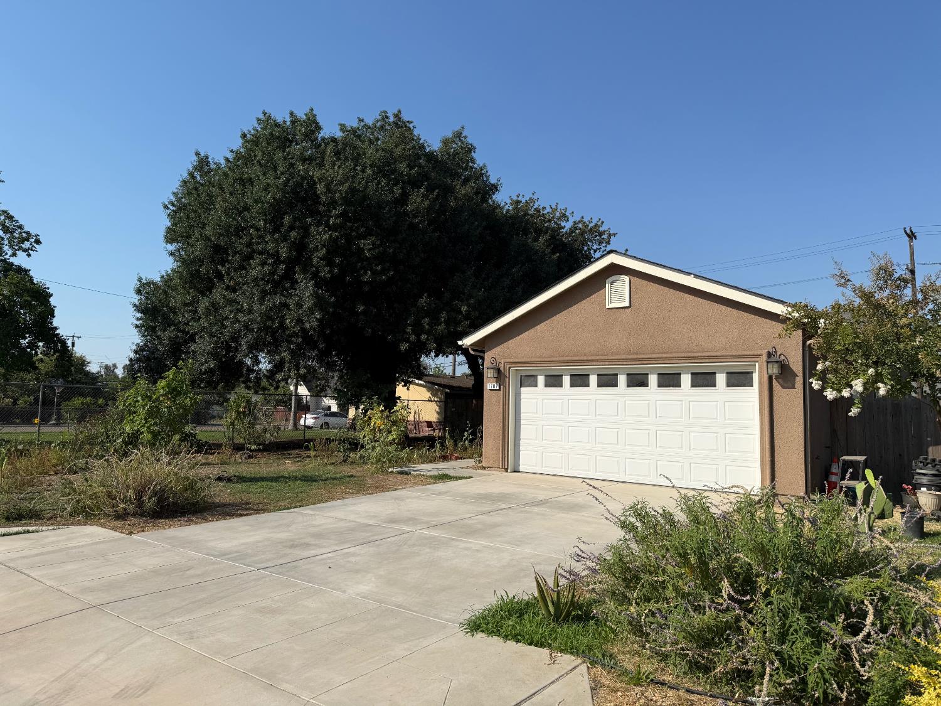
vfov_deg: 56.8
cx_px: 470
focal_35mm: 24
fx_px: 652
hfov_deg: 71.6
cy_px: 353
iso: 80
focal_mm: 6.76
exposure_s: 1/6173
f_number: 1.78
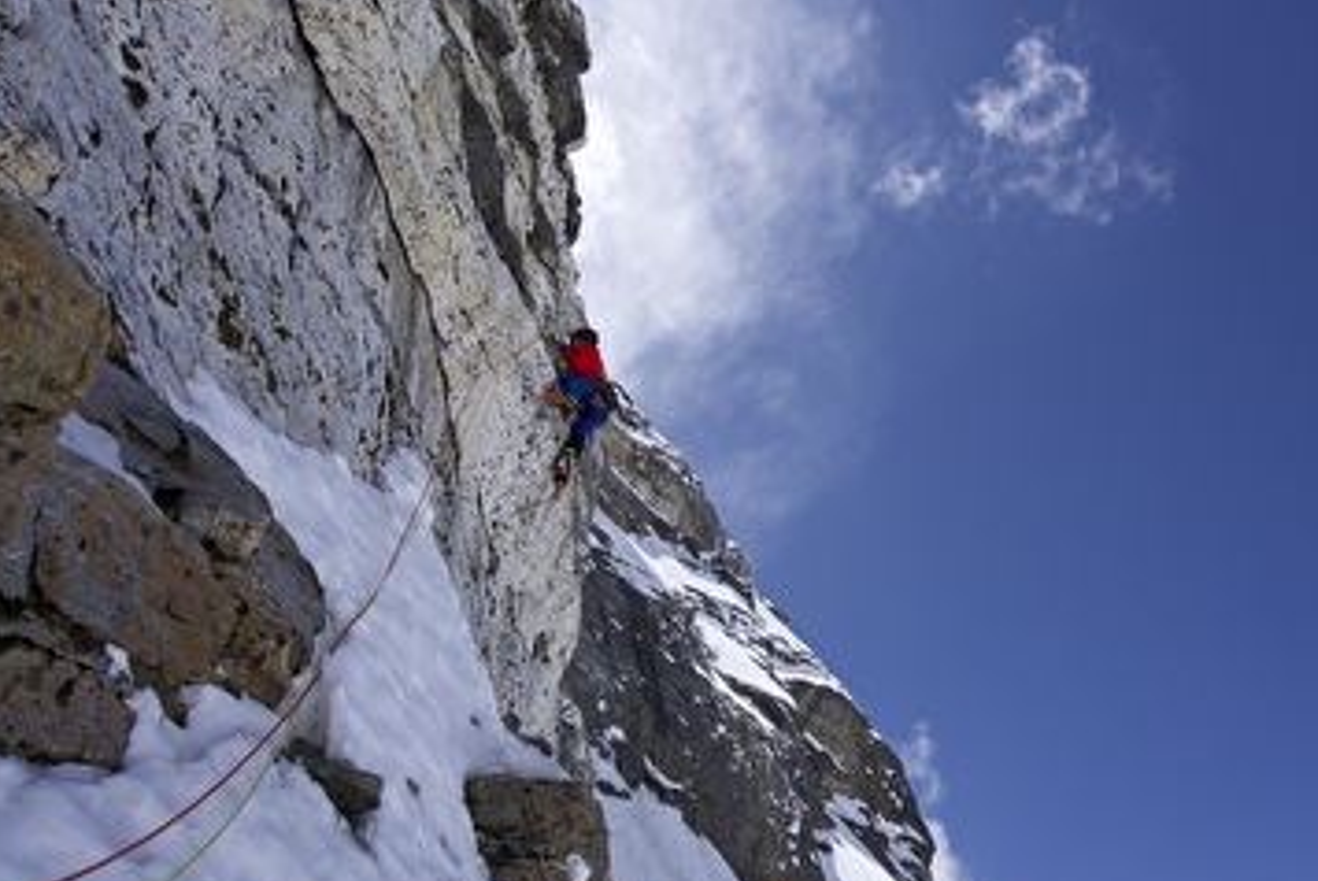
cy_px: 520
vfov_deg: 44.8
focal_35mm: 29
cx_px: 759
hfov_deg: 63.3
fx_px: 1063
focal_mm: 16
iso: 100
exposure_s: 1/1000
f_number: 5
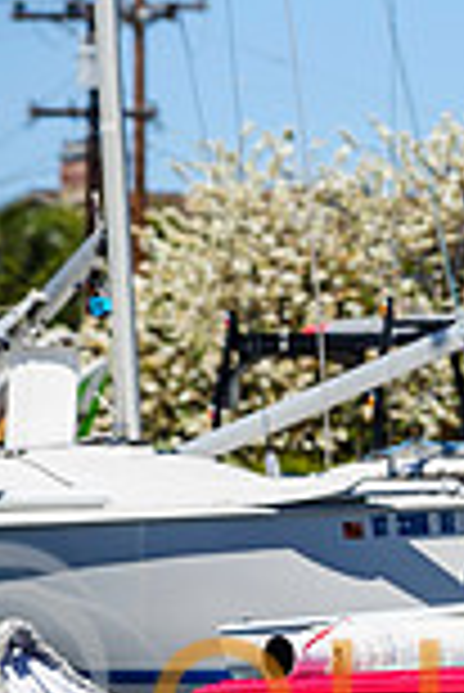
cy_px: 675
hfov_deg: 2.7
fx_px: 9779
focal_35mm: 507
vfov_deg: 4.1
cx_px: 1122
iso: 320
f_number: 5
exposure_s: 1/2500
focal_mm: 135
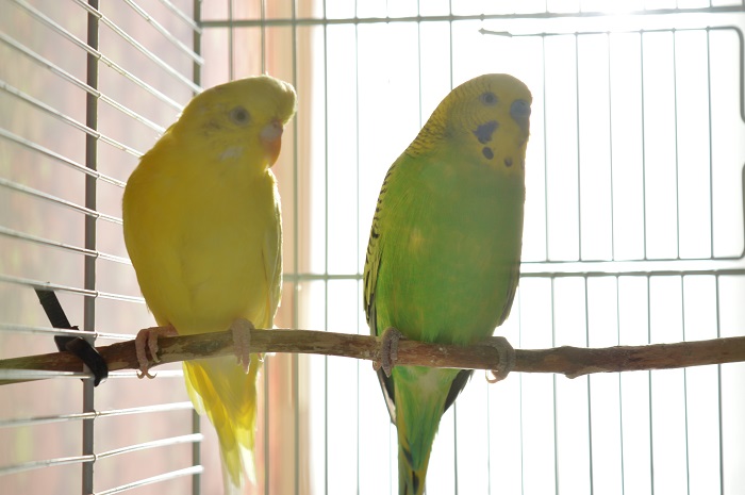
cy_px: 248
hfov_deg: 24.6
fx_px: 1705
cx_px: 372
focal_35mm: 82
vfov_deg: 16.5
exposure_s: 1/25
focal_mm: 55
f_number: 5.6
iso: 100
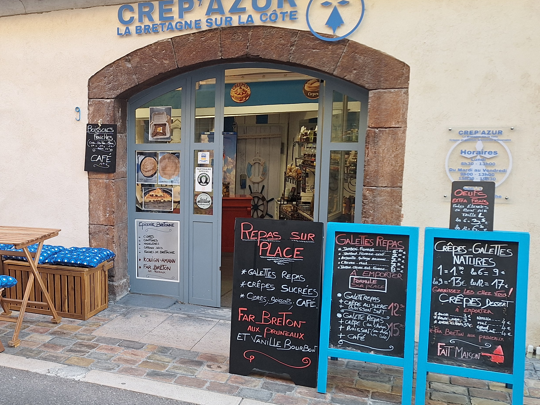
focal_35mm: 38
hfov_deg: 46.4
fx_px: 593
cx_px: 109
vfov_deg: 37.7
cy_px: 211
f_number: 1.8
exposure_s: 1/100
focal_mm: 5.54
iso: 64
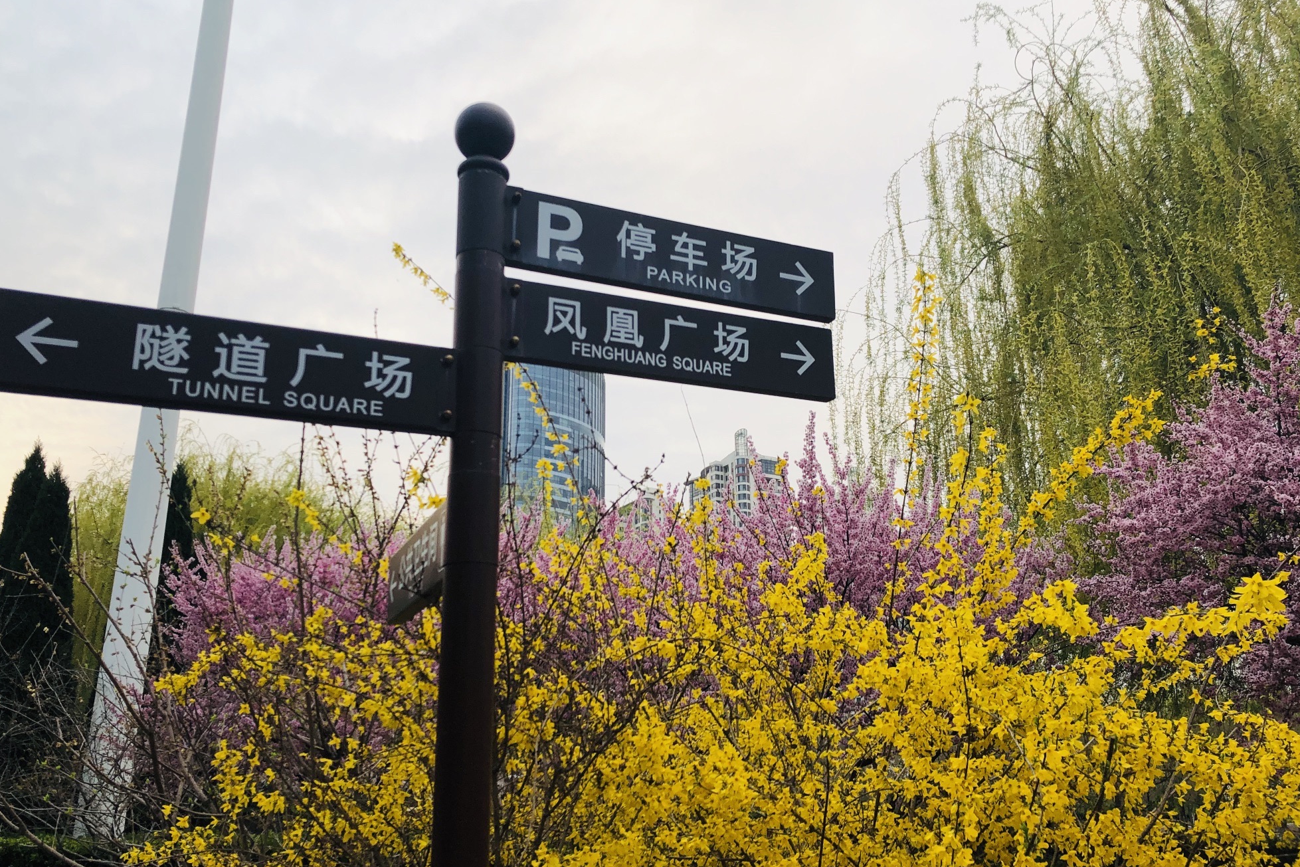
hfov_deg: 61.9
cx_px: 632
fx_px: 1083
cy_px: 427
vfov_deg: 43.6
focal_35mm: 30
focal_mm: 4
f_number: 1.8
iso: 25
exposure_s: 1/120
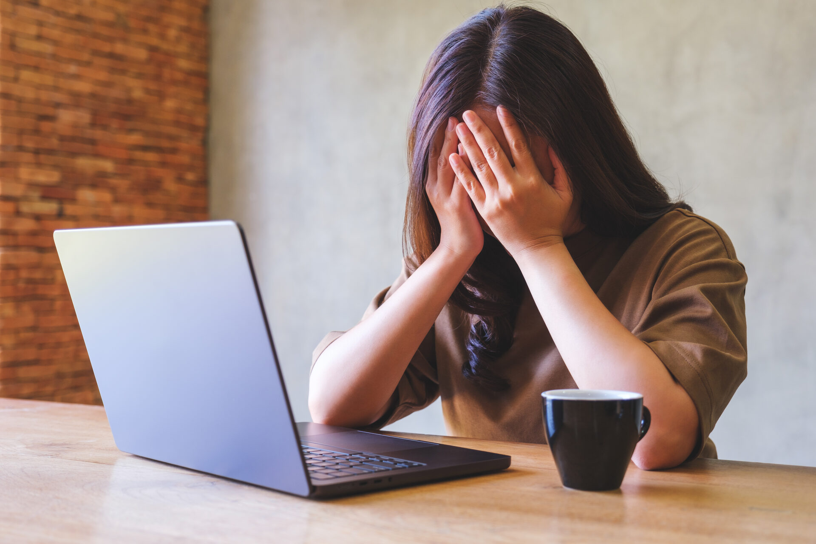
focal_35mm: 48
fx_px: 1088
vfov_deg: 28.1
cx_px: 408
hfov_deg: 41.1
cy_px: 272
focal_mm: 32.1
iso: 250
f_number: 2.8
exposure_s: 1/50
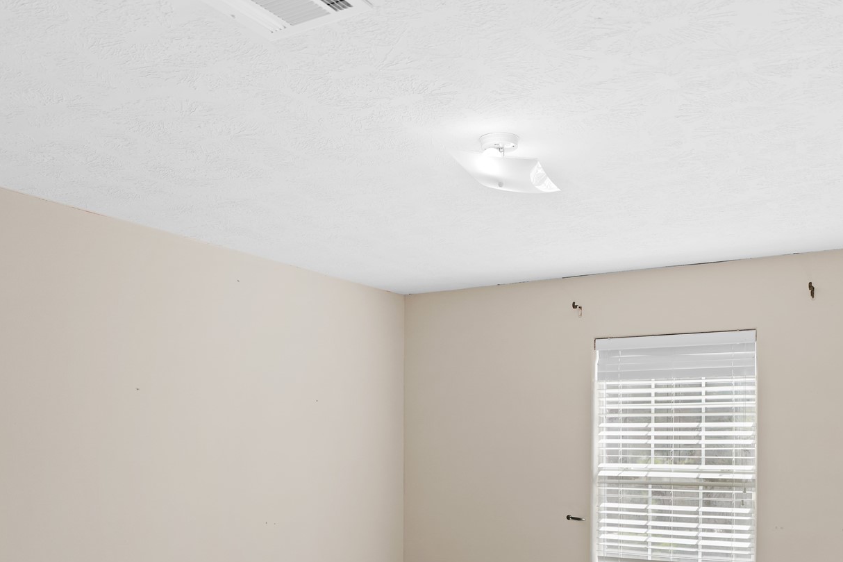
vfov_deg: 36.0
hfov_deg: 53.7
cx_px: 483
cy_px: 463
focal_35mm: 35
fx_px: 830
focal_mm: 19.8
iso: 100
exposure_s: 1/80
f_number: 3.2
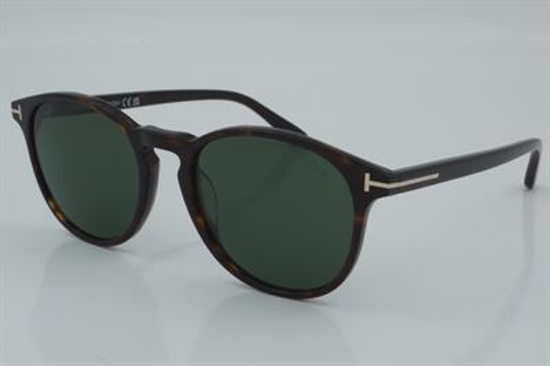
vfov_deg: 18.2
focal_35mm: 75
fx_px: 1145
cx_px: 275
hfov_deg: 27.0
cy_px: 183
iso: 100
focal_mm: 50
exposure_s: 1/4
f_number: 32
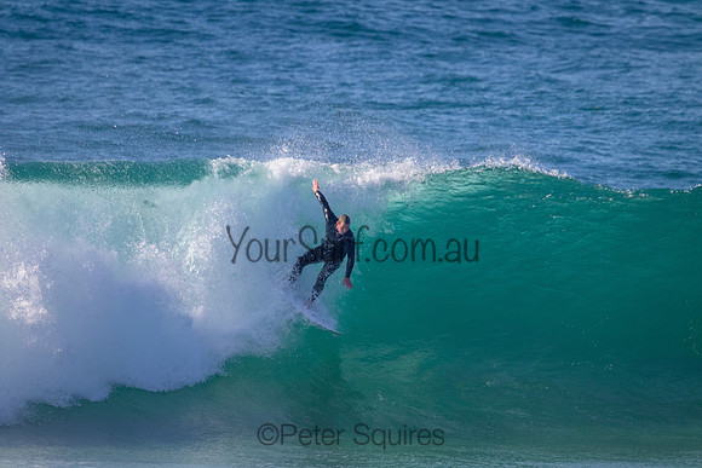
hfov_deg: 2.6
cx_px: 351
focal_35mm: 800
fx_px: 15603
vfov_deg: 1.7
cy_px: 234
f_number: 11
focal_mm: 800
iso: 2000
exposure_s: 1/2000
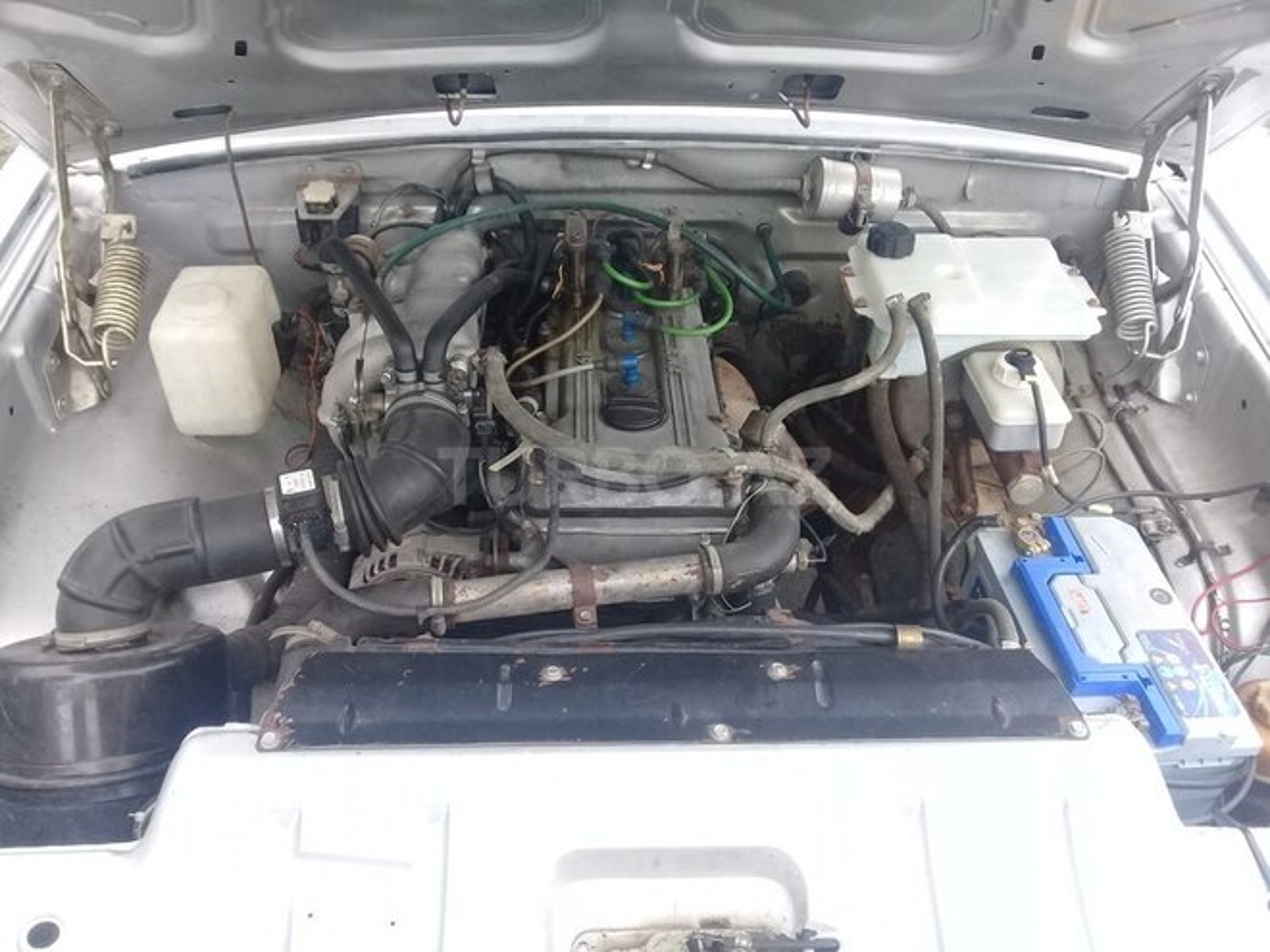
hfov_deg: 58.4
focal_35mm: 31
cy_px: 476
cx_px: 635
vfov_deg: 45.4
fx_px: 1137
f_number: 2.2
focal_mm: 3.3
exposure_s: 1/50
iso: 64
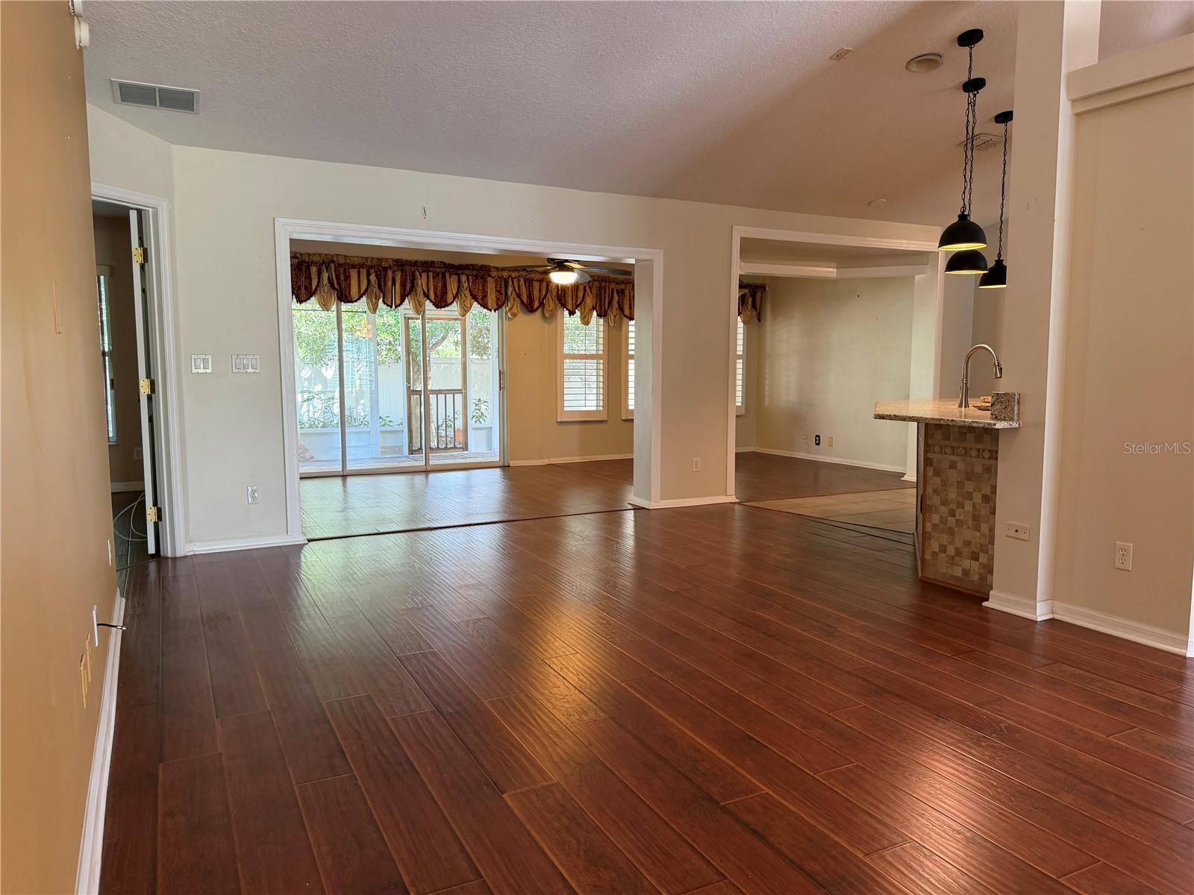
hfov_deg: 71.6
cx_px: 597
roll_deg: +0.4
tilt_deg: -6.4
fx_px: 828
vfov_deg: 56.8
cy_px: 448
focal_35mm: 24
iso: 200
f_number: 1.78
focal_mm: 6.76
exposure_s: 1/60
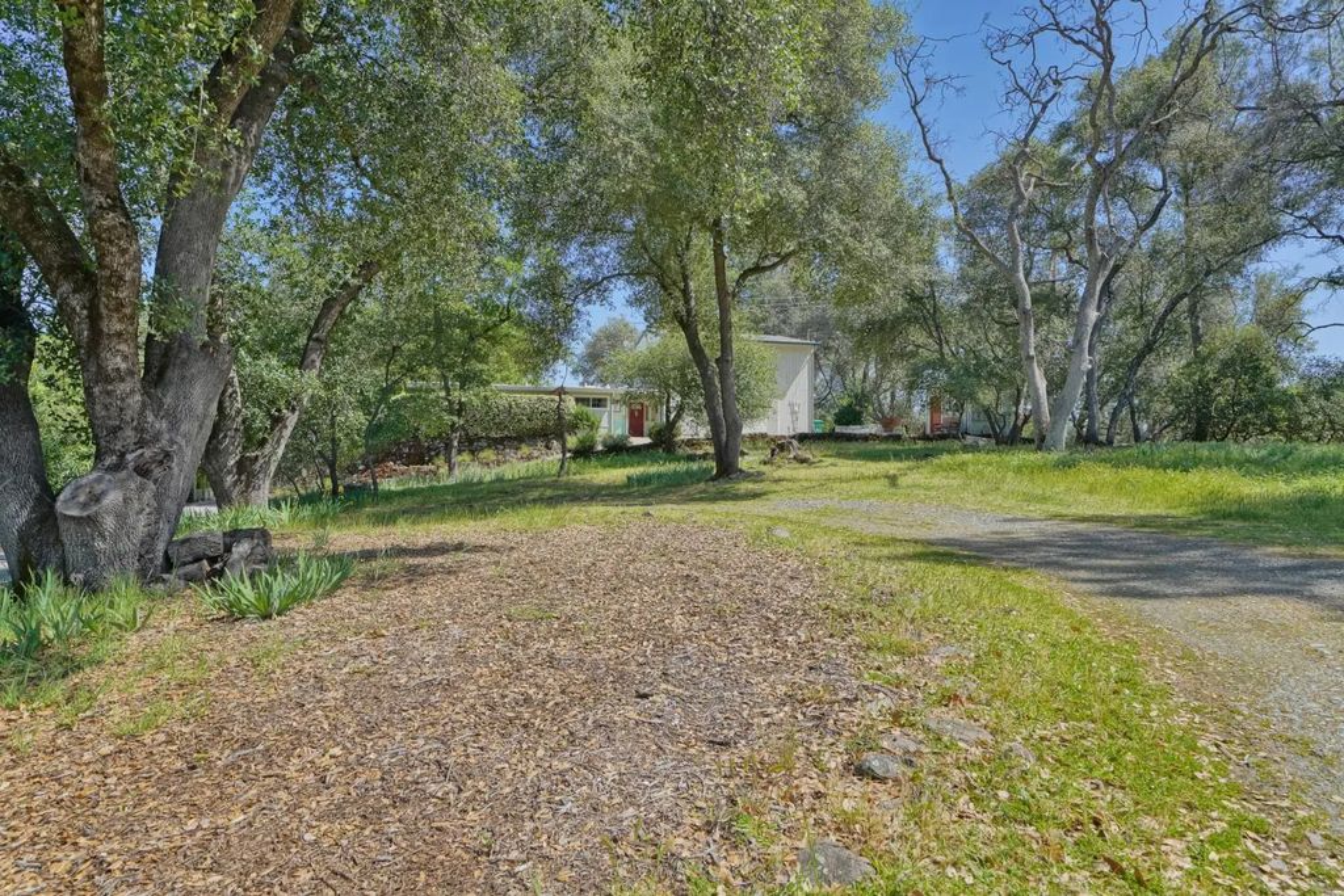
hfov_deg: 84.0
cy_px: 448
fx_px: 747
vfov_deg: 61.9
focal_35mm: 20
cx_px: 672
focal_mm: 20
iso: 100
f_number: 7.1
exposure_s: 1/160
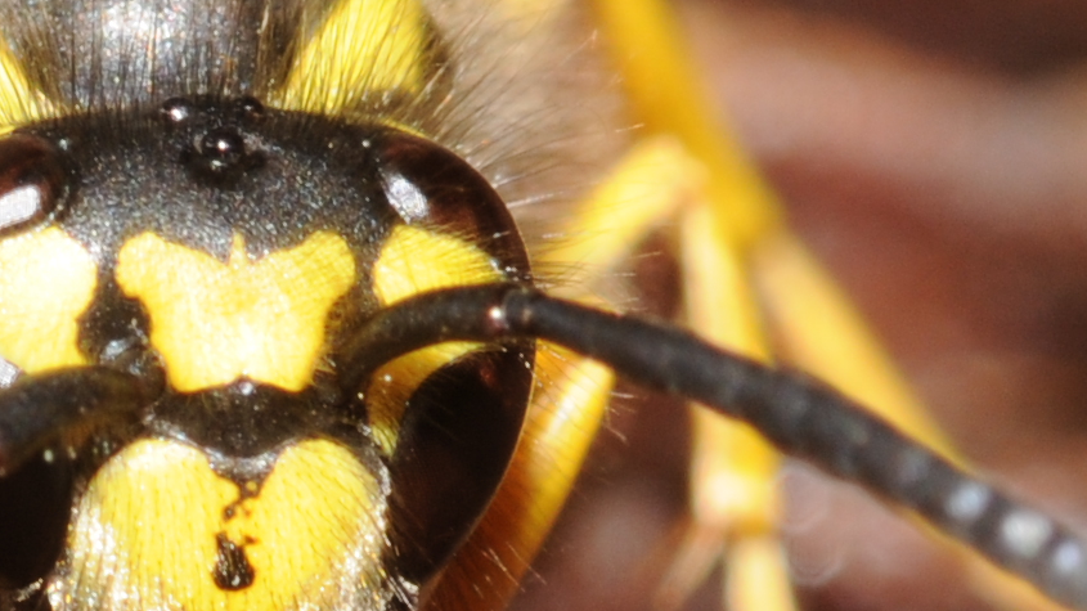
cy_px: 491
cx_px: 90
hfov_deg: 2.6
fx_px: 24111
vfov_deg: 1.5
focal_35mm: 837
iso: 200
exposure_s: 1/60
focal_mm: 105
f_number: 16
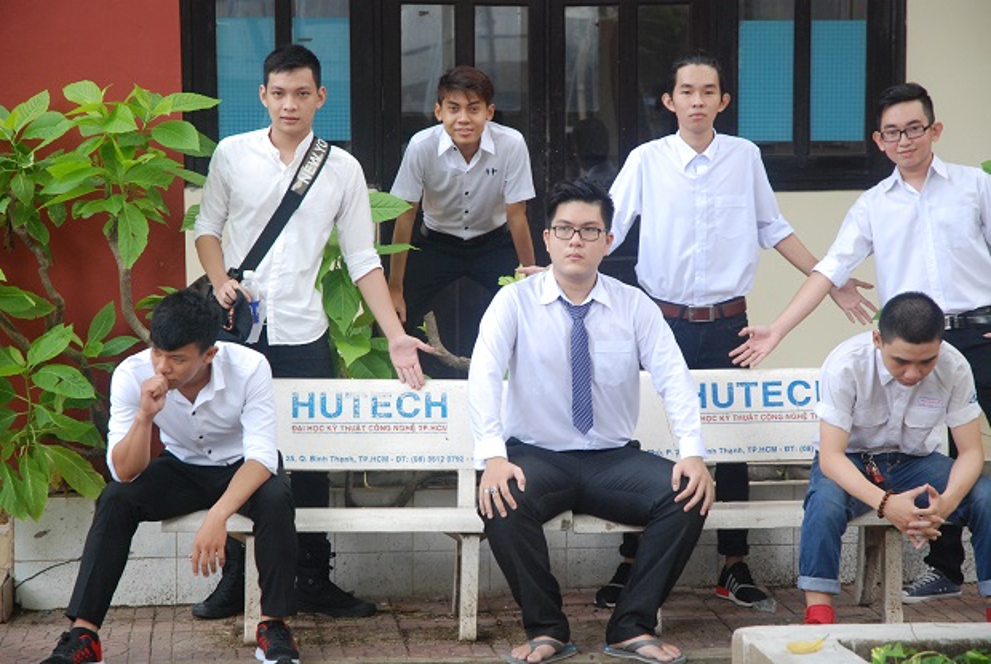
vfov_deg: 14.1
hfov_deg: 20.9
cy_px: 332
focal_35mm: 98
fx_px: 2687
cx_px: 496
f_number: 4.5
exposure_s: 1/100
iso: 640
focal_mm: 65
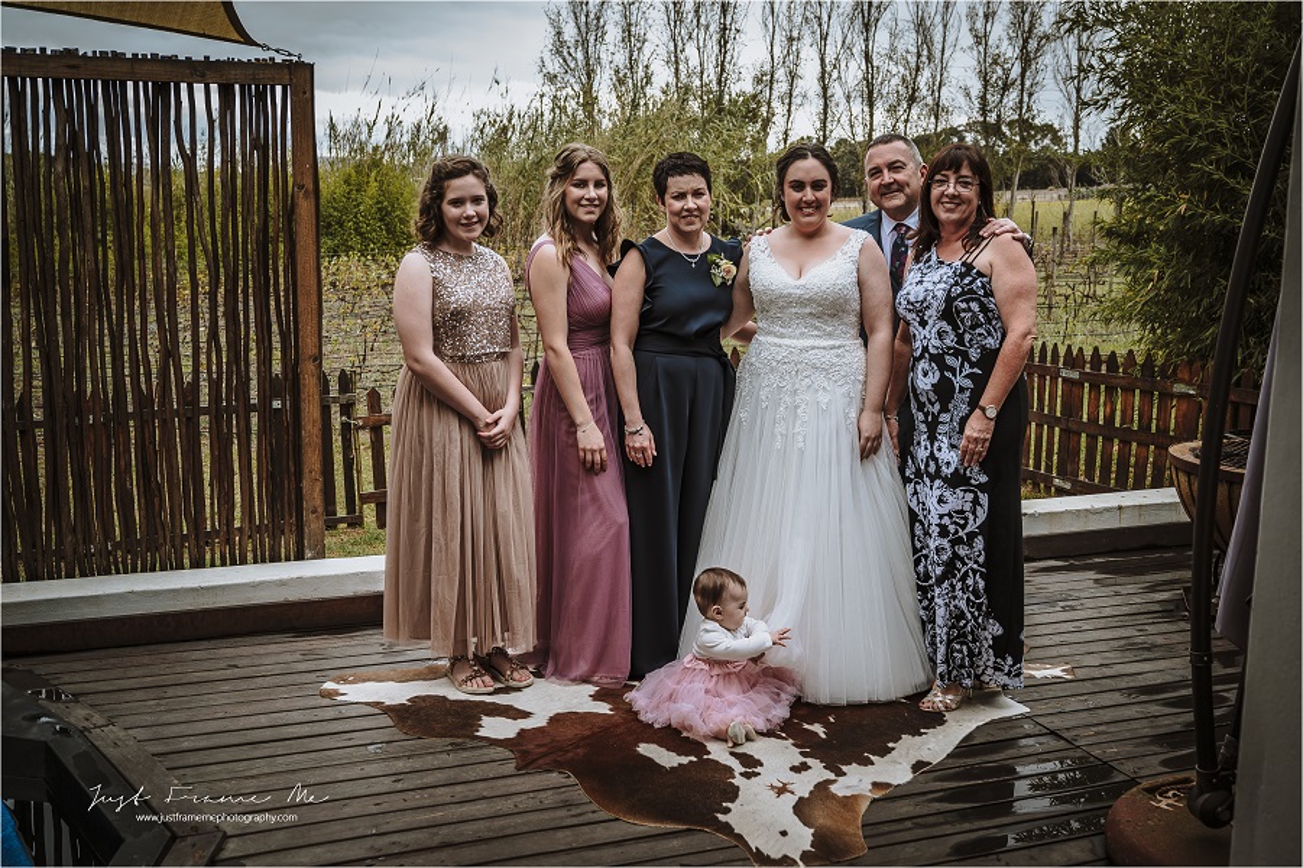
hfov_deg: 53.1
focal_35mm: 36
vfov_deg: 36.8
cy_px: 434
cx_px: 652
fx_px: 1302
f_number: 4.5
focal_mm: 36
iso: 100
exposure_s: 1/80
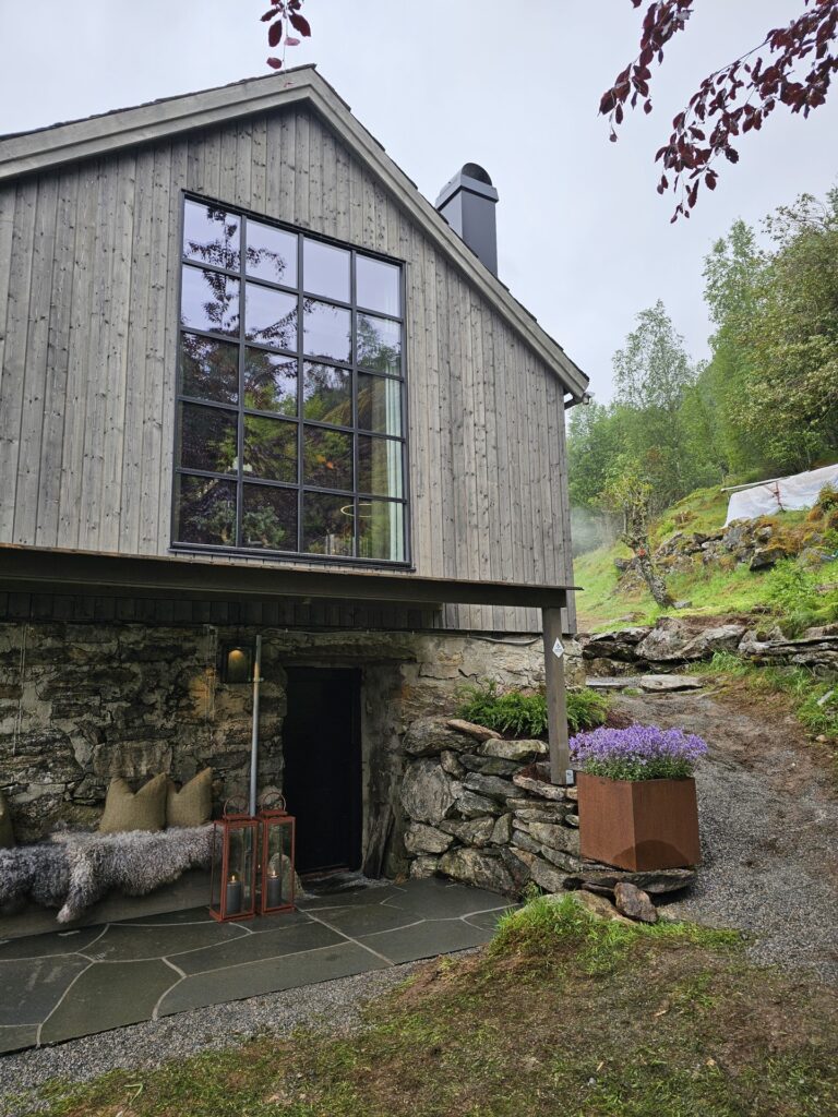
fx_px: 742
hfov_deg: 58.9
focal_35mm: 23
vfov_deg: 73.9
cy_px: 558
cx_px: 419
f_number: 1.7
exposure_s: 1/197
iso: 10
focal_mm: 6.3
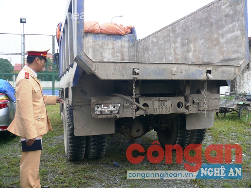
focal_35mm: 35
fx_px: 254
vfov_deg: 40.7
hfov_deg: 52.6
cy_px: 94
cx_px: 126
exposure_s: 1/100
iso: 100
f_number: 3.6
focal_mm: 7.4
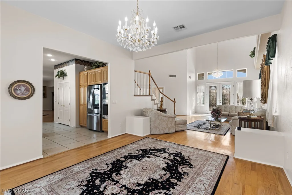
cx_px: 146
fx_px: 138
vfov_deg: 70.5
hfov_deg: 93.3
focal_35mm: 17
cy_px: 98
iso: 500
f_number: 8
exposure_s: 1/30
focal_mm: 17
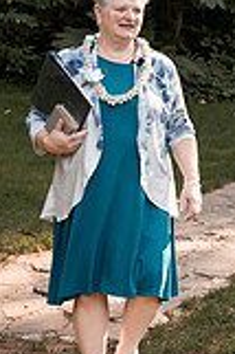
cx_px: 478
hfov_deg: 11.7
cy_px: -17
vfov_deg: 19.0
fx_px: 1020
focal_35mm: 104
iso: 200
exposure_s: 1/800
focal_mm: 24
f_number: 2.8
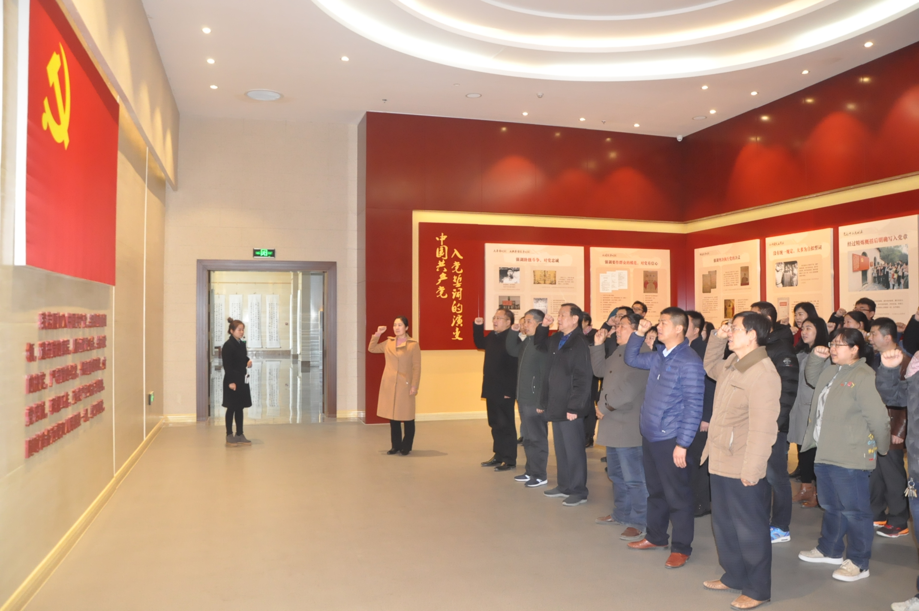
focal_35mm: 27
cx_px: 460
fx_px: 688
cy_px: 306
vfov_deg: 47.8
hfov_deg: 67.4
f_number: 5.6
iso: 2500
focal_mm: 18
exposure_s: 1/60
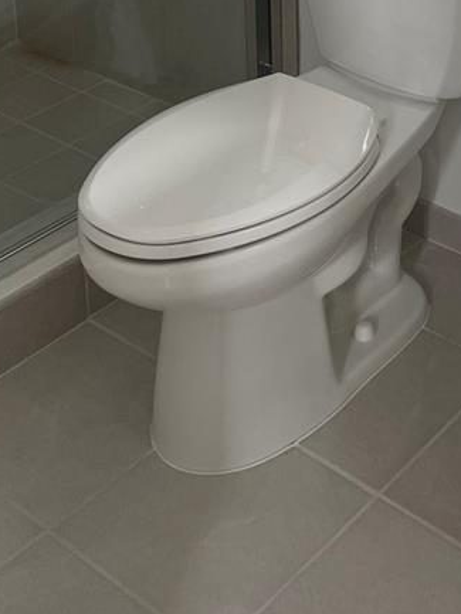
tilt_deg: -15.4
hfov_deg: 19.9
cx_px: 438
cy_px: -200
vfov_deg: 23.6
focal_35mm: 72
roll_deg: -0.4
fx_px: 1278
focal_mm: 5.1
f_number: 1.6
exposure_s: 1/120
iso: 64
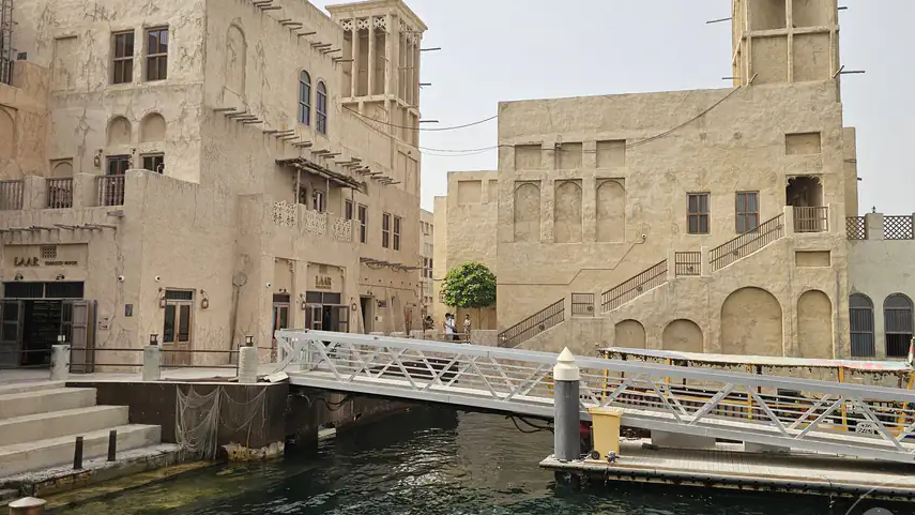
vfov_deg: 38.9
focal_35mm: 30
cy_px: 253
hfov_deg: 64.3
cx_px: 476
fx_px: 728
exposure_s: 1/897
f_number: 1.7
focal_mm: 6.3
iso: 10
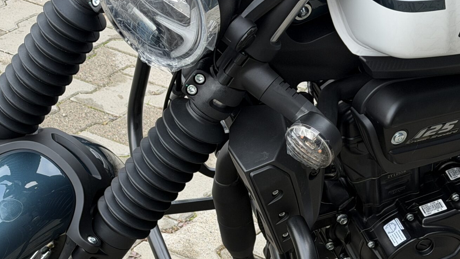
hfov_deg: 20.9
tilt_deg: -32.3
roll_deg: +0.2
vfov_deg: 11.8
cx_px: 163
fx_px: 1244
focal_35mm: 102
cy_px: 237
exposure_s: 1/121
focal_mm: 6.76
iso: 50
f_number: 1.78
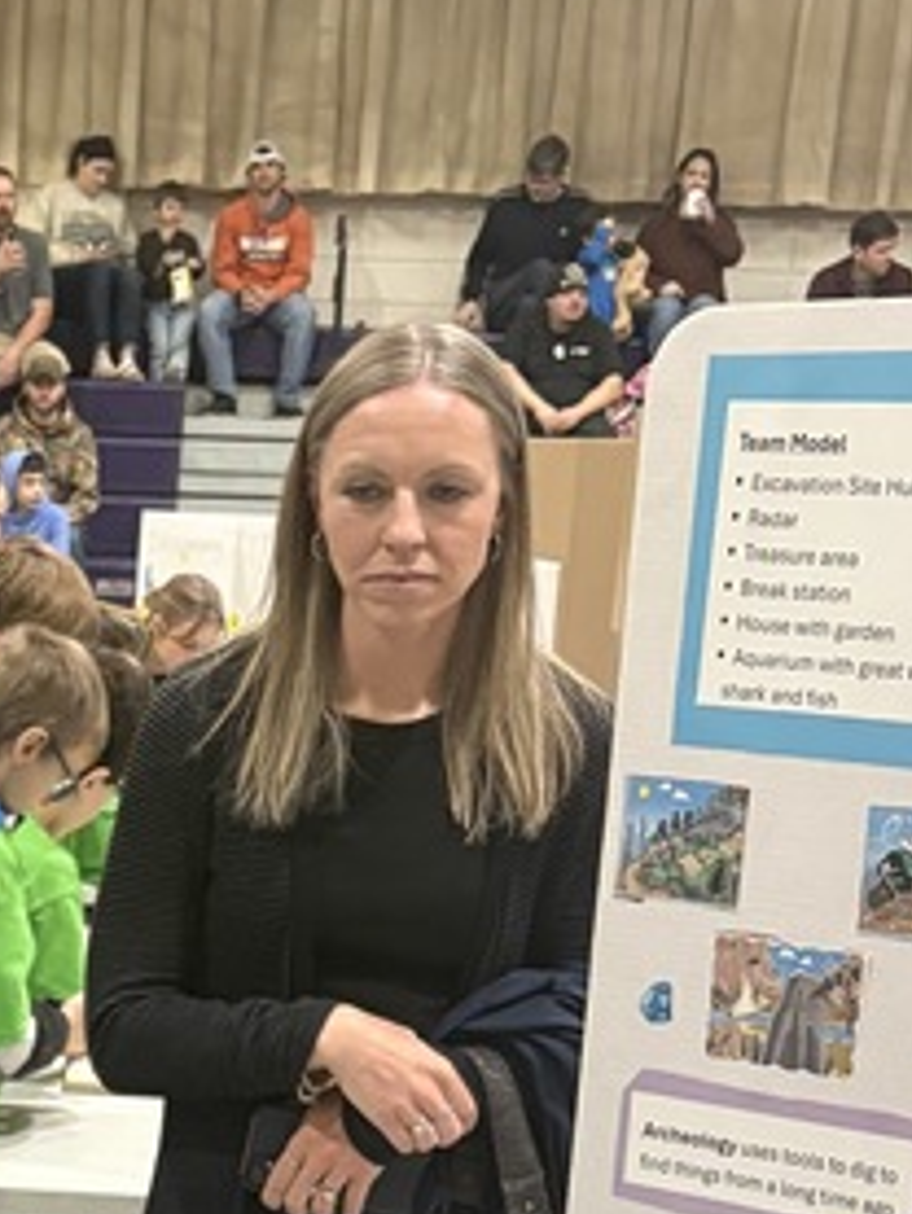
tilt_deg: -16.7
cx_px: -202
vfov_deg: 19.0
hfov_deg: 14.9
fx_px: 3370
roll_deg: -2.8
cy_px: 1551
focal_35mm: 96
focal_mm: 5.96
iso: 320
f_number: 1.6
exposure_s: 1/60
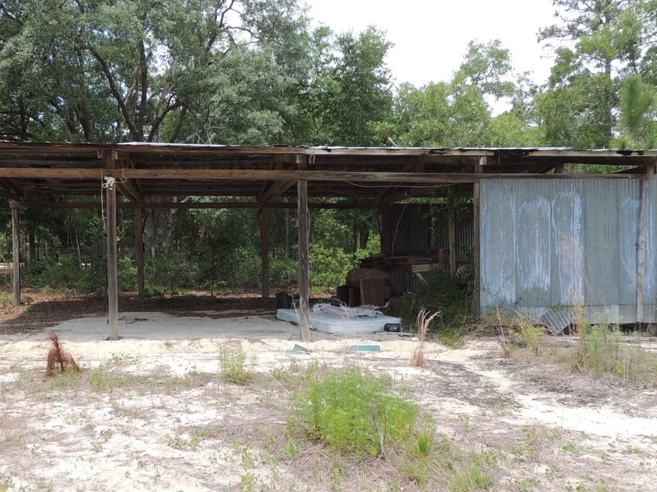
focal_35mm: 37
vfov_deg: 38.6
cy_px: 268
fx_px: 702
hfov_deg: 49.6
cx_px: 244
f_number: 3
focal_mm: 4.3
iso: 100
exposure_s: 1/500
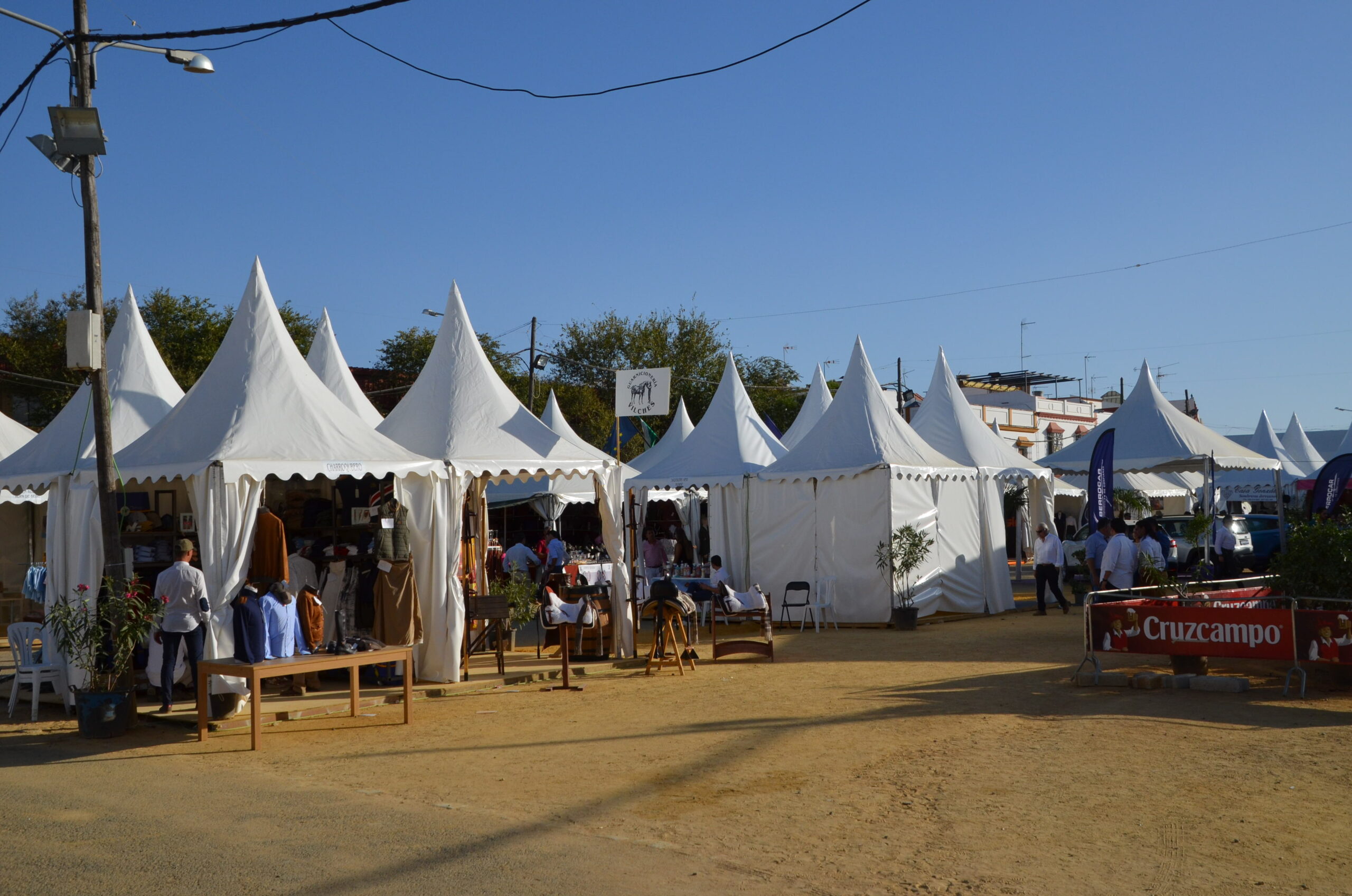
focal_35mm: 39
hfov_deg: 49.6
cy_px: 448
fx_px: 1462
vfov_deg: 34.1
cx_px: 676
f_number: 8
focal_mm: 26
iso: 400
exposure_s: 1/2000
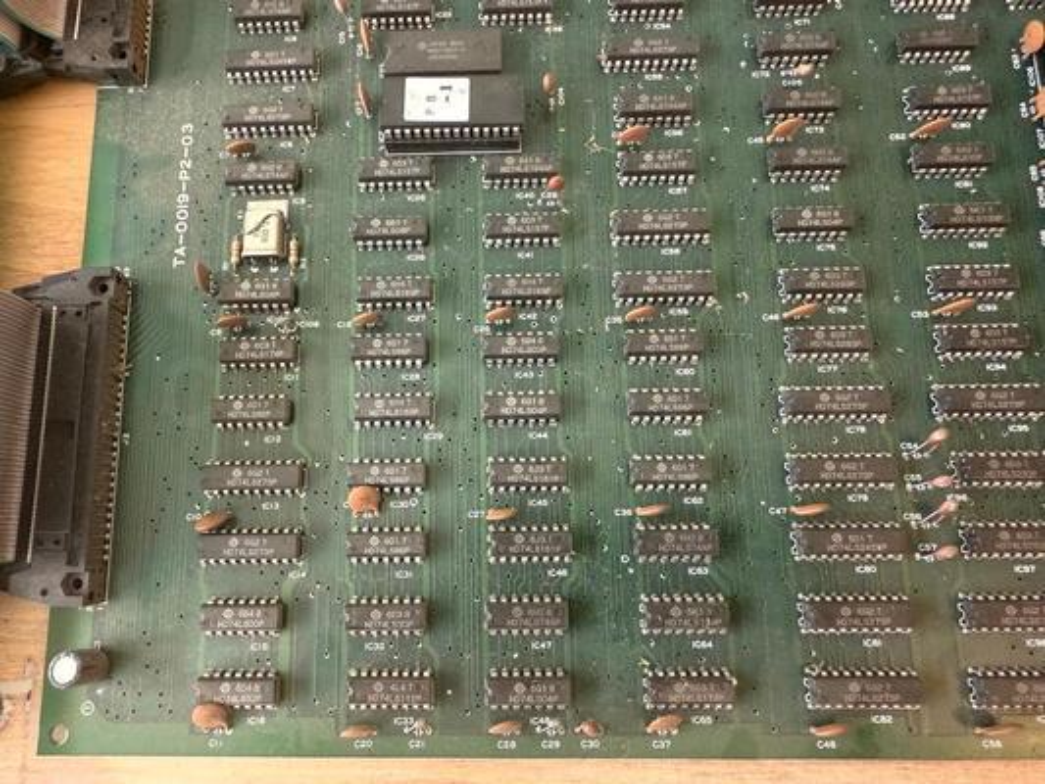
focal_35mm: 24
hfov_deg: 71.6
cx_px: 522
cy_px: 392
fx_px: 725
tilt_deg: -78.9
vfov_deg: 56.8
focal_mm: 2.22
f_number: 2.2
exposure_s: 1/60
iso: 800
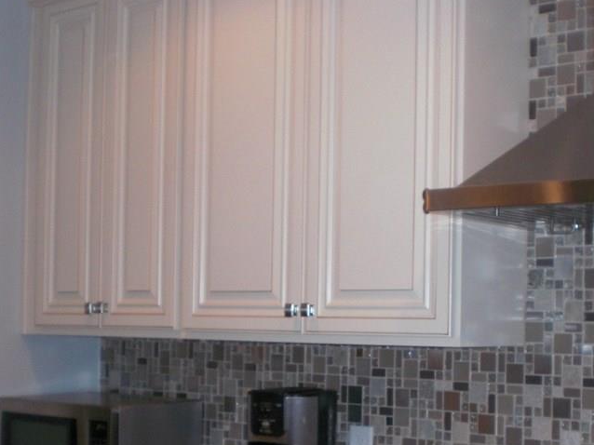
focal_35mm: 61
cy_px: 335
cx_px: 385
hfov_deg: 31.5
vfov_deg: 23.8
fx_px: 1046
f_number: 3.1
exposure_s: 1/60
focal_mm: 6.3
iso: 200
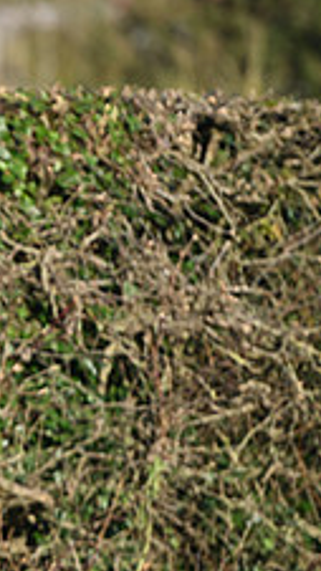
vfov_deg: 4.2
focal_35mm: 510
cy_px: 360
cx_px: -364
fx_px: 7723
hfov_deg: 2.4
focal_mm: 190
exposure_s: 1/1250
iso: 140
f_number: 3.2
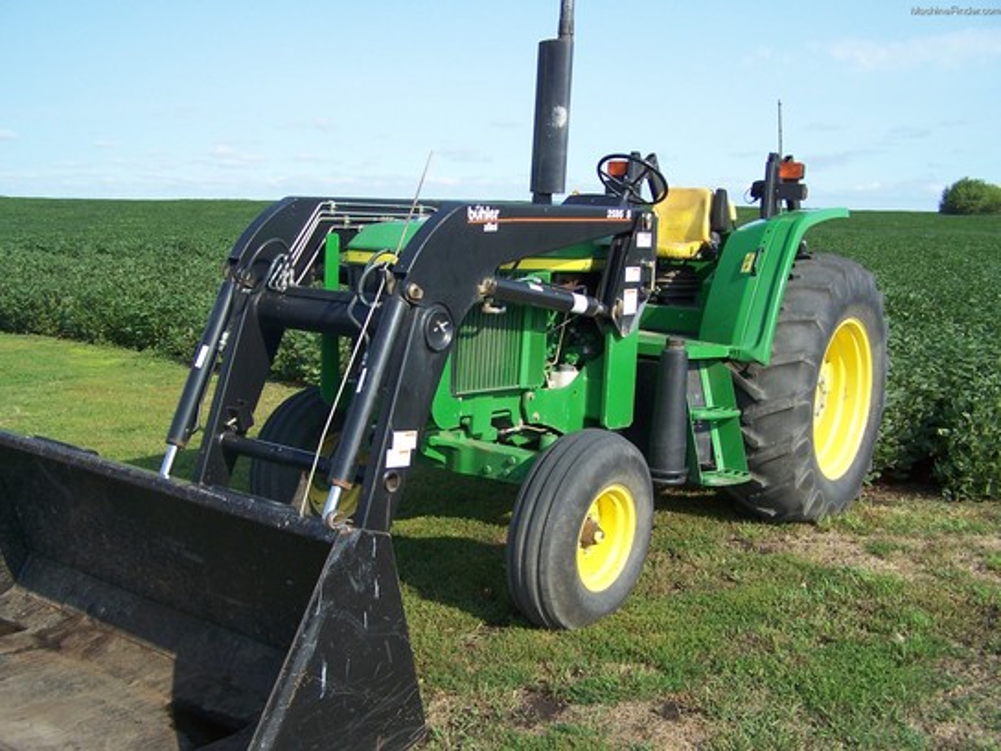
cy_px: 376
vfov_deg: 37.7
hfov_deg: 49.0
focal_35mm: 38
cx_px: 500
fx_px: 1099
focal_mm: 6.3
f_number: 2.8
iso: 80
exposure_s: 1/1000
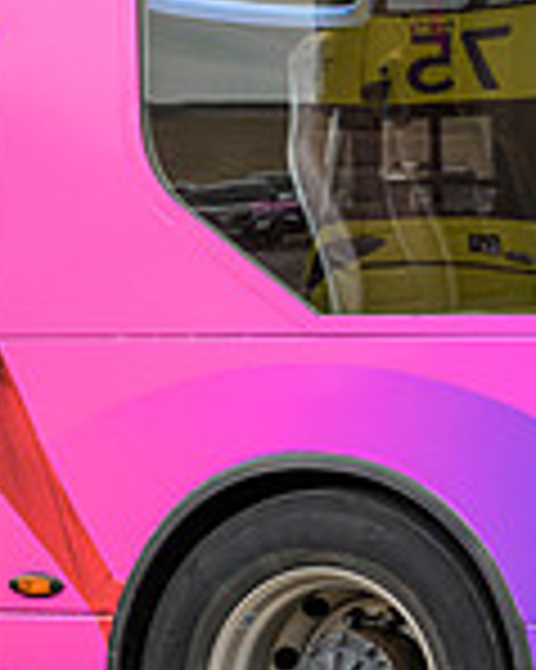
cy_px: 124
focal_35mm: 179
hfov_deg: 8.1
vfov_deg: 10.8
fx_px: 3553
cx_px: 1171
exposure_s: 1/160
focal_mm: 49
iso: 1250
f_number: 5.6
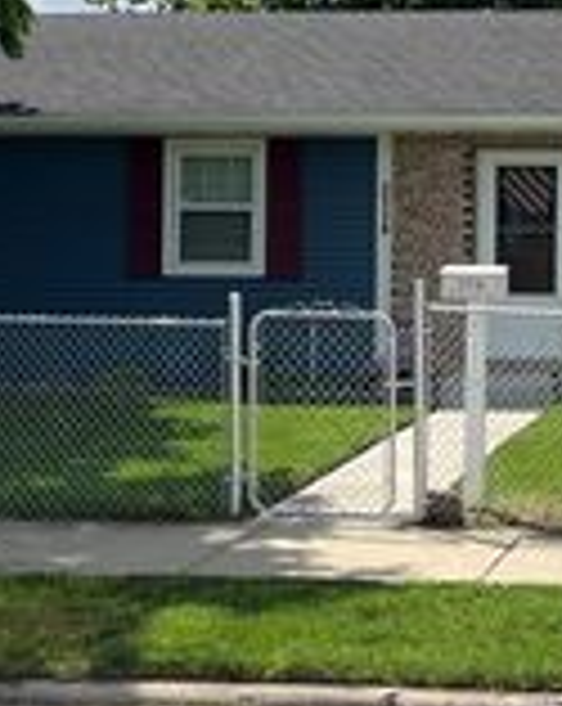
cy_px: 182
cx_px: 665
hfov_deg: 18.0
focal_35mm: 81
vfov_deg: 23.4
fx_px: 1689
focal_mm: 5.7
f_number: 1.5
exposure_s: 1/4630
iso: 50
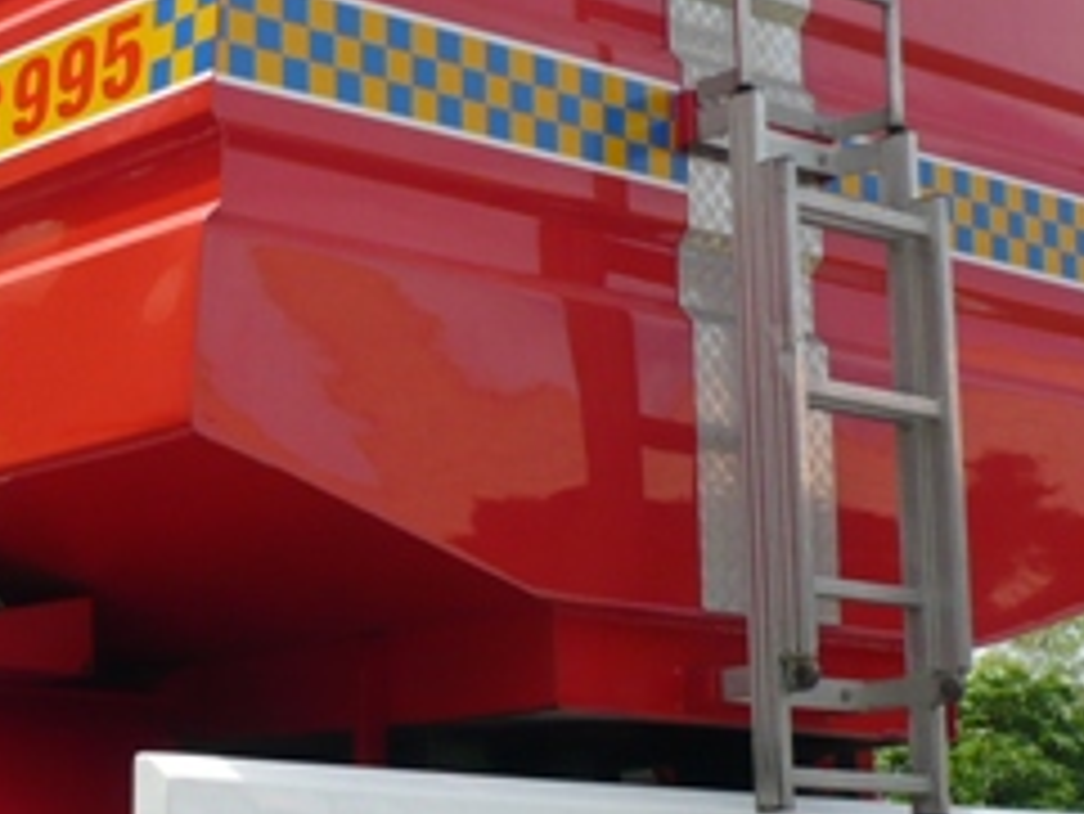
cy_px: 427
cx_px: 22
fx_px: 2914
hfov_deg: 20.5
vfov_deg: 15.9
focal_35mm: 93
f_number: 8
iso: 100
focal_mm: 5.8
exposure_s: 1/160
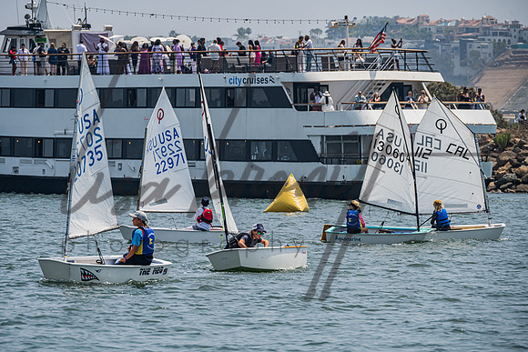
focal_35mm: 246
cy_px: 196
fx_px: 3607
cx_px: 237
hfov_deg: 8.4
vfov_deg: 5.6
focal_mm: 220
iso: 320
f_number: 8
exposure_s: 1/1600
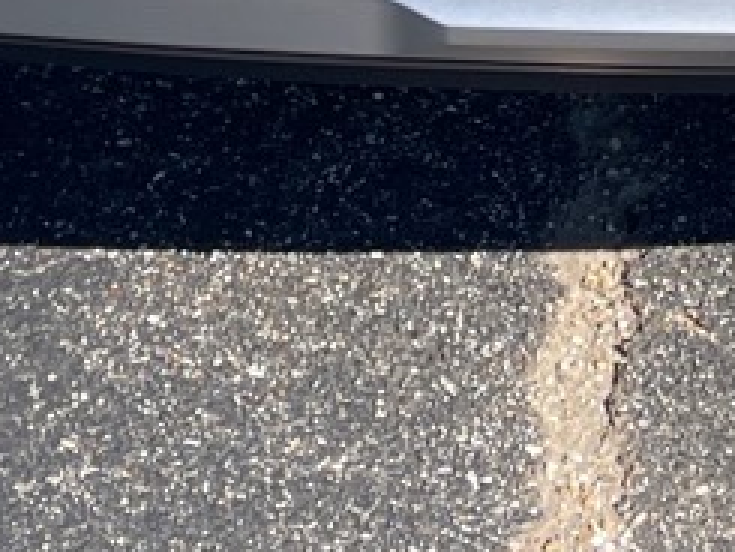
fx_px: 3611
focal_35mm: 170
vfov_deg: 7.7
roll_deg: +1.3
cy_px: -1035
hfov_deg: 11.6
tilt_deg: -14.9
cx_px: 528
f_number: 1.6
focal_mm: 5.1
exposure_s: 1/1852
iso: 32
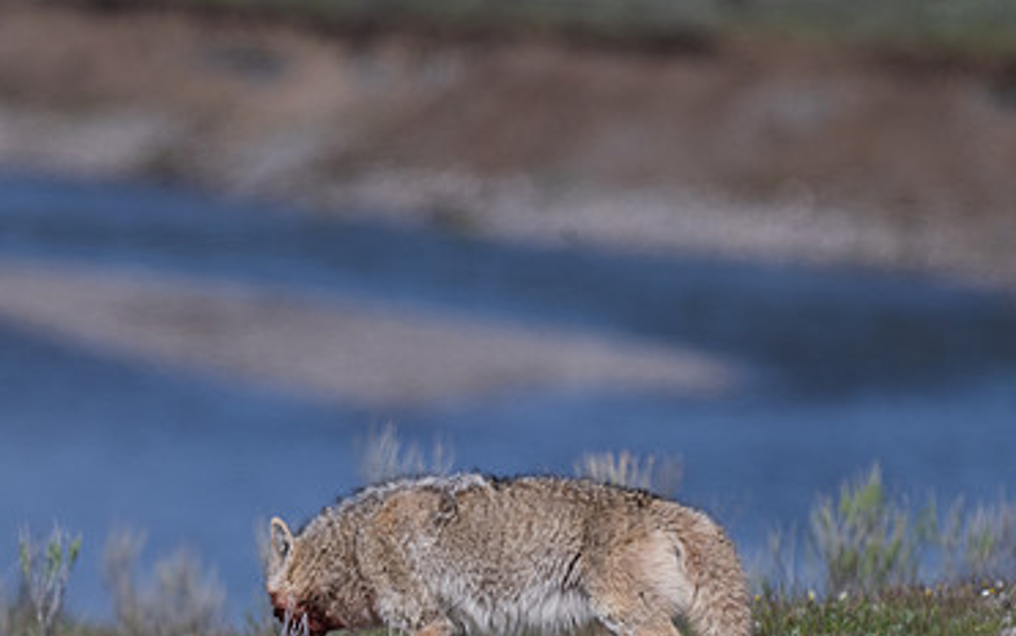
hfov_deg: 2.0
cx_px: 385
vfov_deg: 1.3
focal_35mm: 1037
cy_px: 534
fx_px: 28718
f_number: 6.3
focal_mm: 600
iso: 200
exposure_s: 1/1250
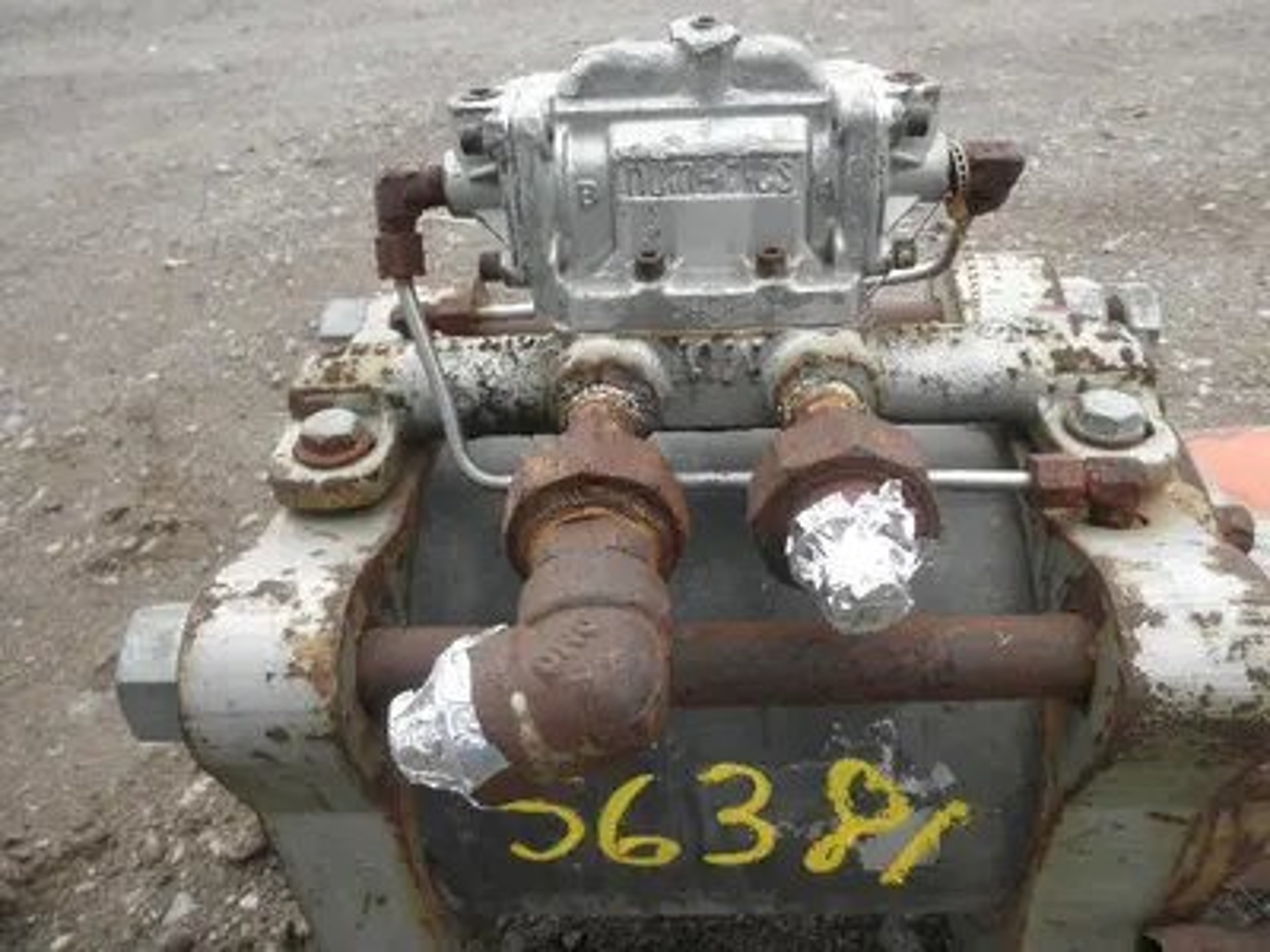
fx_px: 1027
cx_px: 635
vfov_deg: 49.7
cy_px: 476
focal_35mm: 28
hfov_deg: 63.4
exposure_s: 1/250
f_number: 3
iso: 64
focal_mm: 5
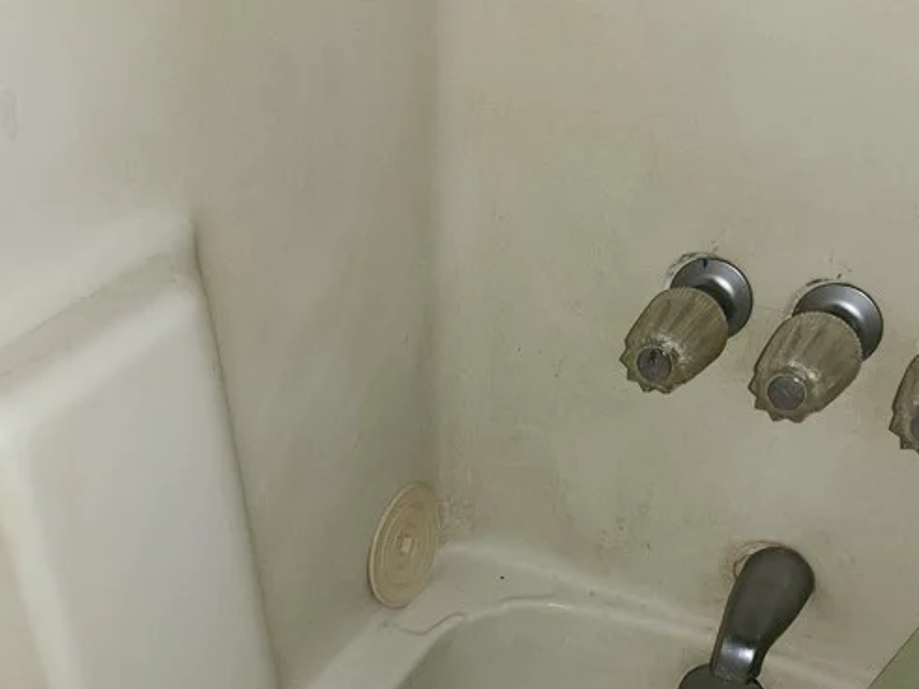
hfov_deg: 39.5
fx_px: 1274
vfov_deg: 28.5
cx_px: 374
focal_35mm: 48
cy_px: 678
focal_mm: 5.4
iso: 64
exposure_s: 1/50
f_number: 1.8
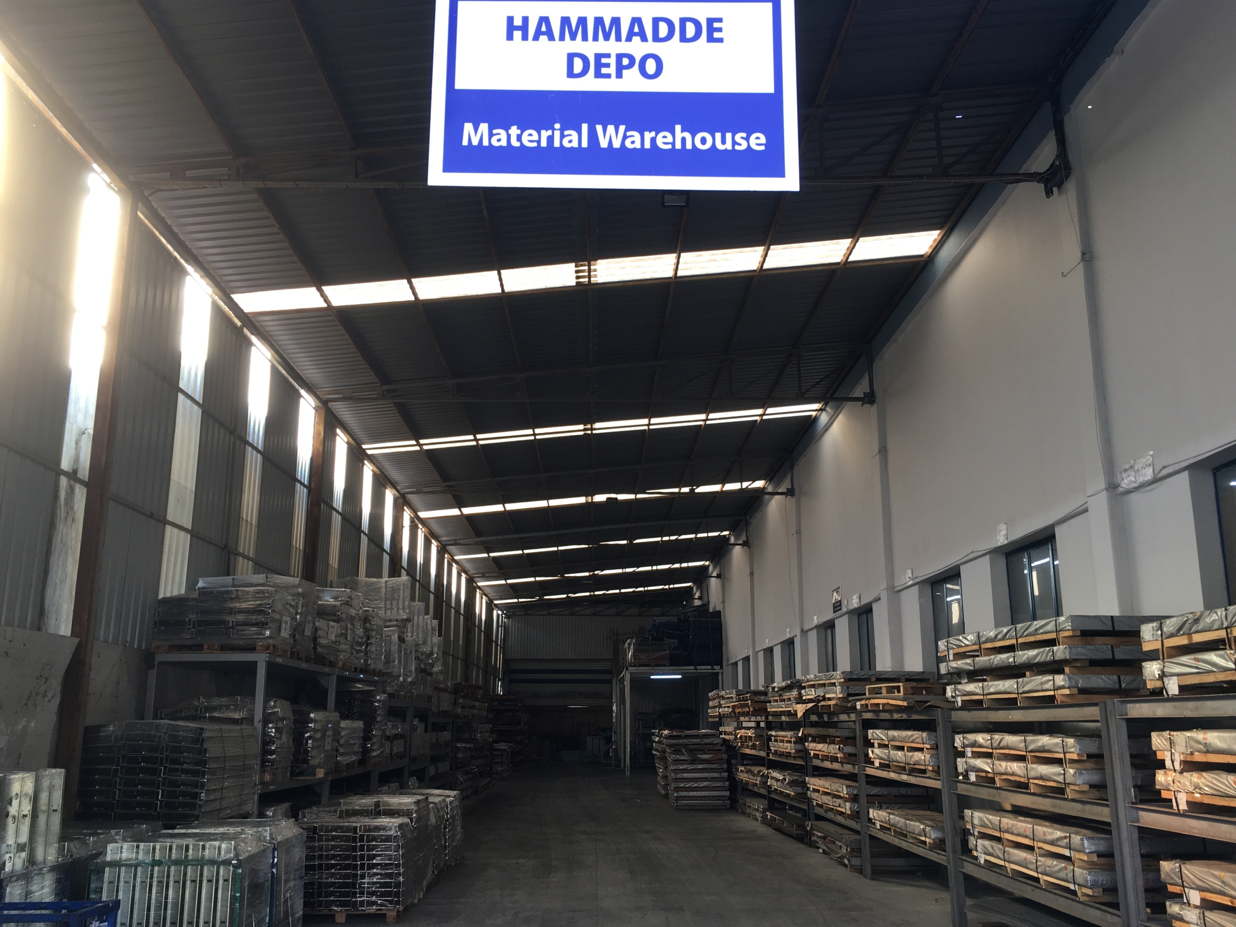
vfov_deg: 46.8
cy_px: 464
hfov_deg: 60.0
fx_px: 1071
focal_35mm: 30
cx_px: 606
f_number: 2.2
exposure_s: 1/100
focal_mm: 4.15
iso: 32
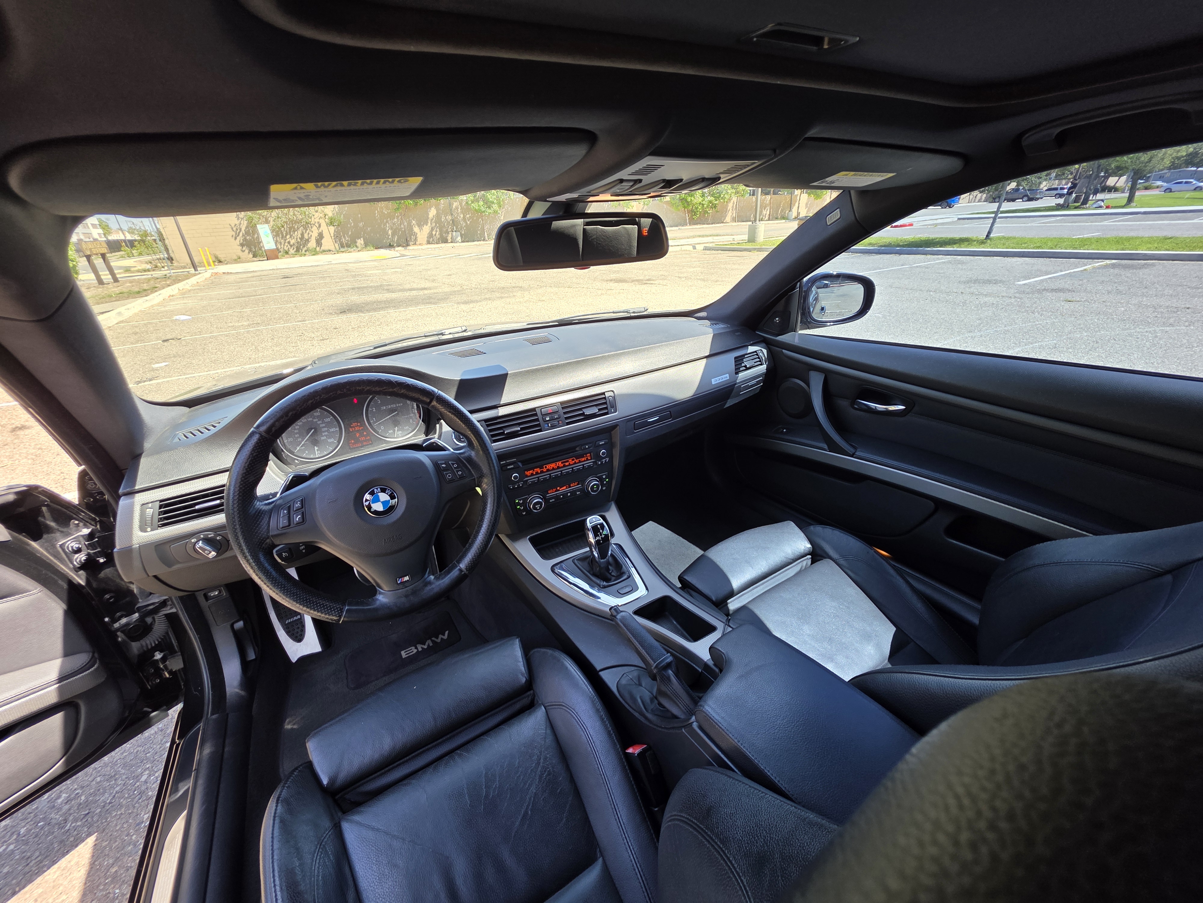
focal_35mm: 13
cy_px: 452
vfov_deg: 89.9
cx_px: 602
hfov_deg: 106.2
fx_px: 452
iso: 32
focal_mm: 2.2
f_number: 1.9
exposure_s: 1/120
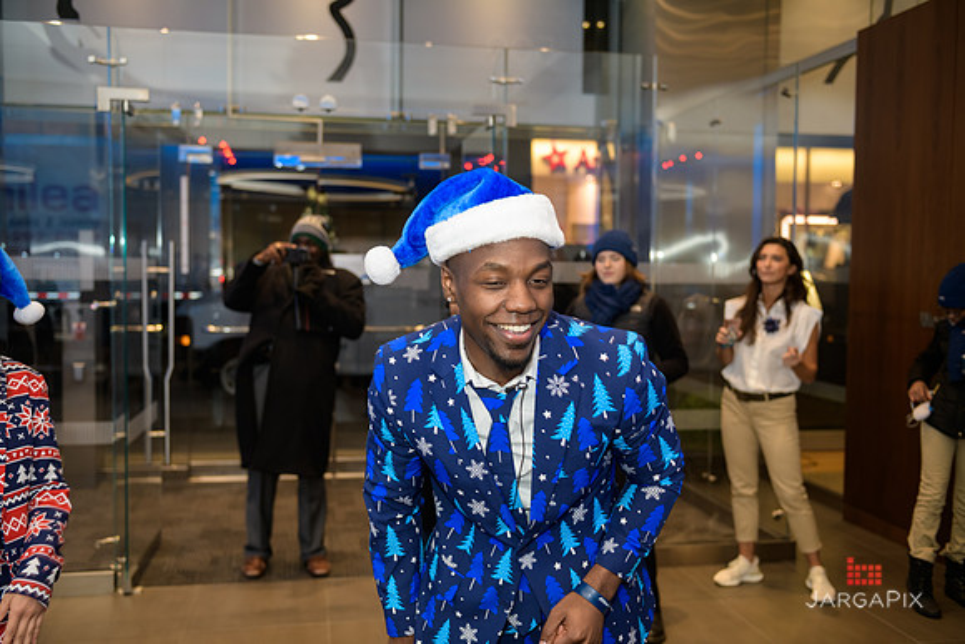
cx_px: 482
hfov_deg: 53.1
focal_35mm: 36
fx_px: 965
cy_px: 322
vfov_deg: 36.9
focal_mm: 36
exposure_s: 1/125
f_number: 3.2
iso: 400
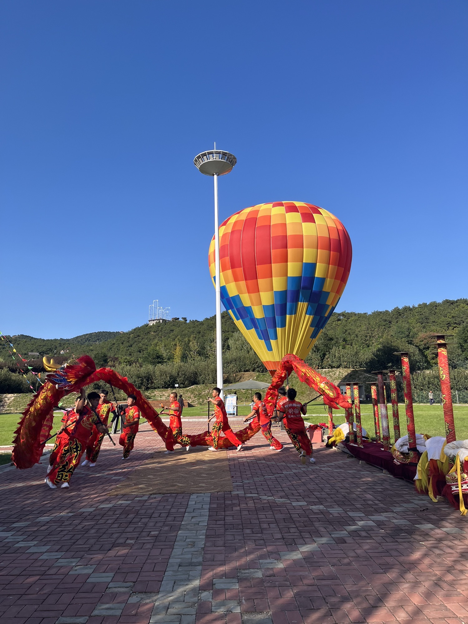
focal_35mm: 26
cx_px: 234
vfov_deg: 67.3
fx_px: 469
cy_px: 312
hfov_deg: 53.1
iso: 50
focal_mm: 5.1
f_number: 1.6
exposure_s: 1/2410
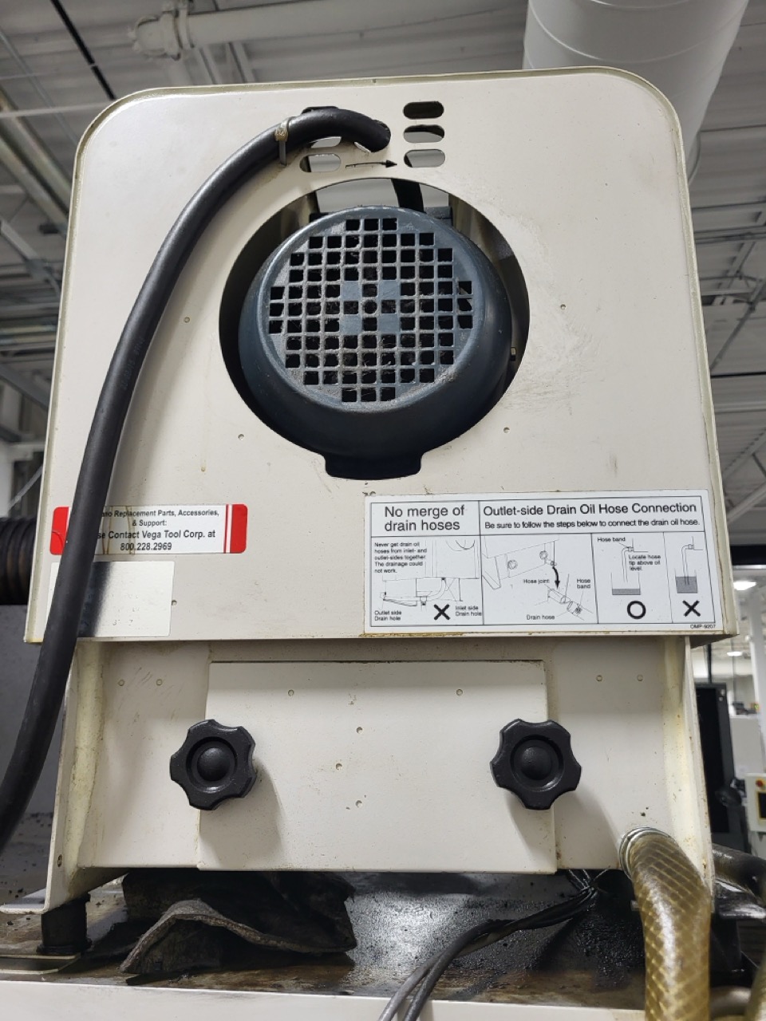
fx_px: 767
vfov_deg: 67.3
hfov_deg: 53.1
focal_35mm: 26
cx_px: 383
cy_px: 510
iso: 200
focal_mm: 5.4
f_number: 1.8
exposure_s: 1/120
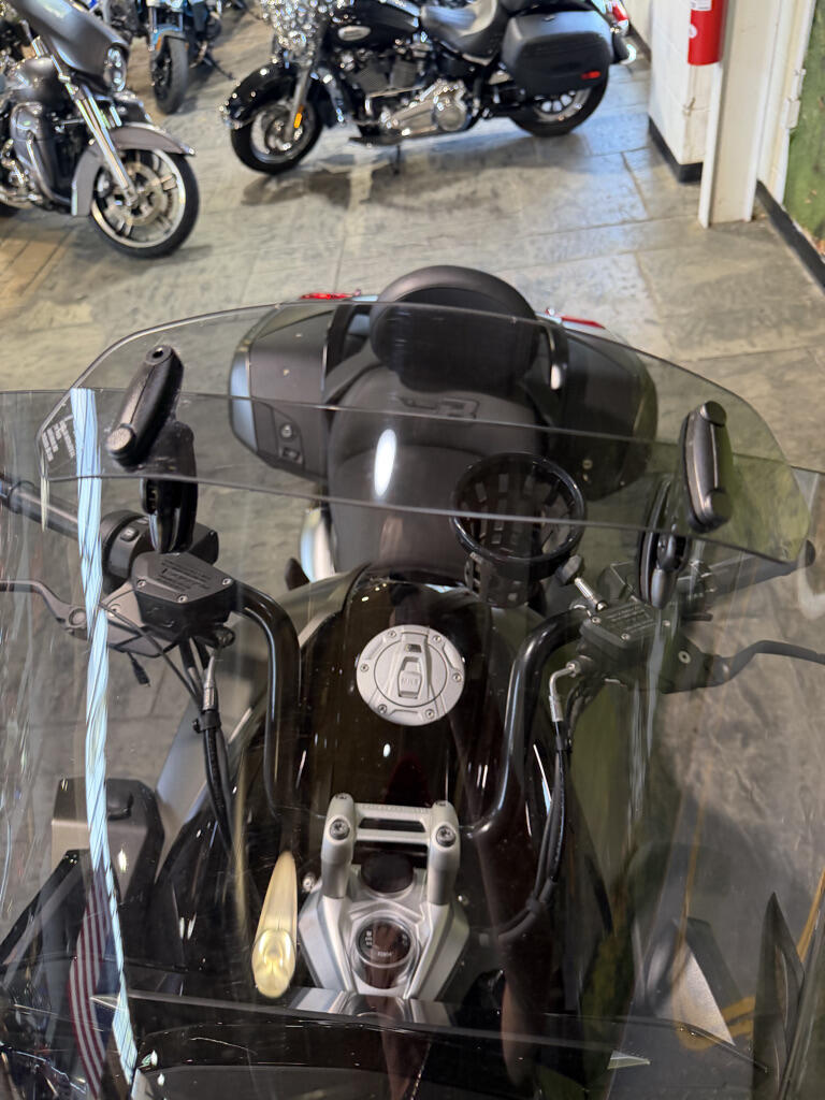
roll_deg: +11.4
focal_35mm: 24
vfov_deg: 71.6
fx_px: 763
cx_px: 412
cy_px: 550
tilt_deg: -41.2
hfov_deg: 56.8
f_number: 1.78
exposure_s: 1/60
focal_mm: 6.76
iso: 200
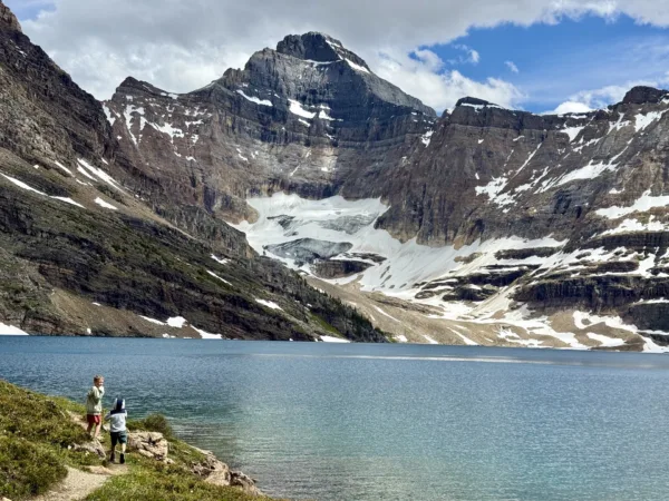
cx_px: 334
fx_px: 928
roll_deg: -1.5
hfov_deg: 39.7
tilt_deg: +4.7
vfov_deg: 30.3
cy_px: 250
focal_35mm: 48
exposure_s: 1/5587
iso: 64
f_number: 1.78
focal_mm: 6.76
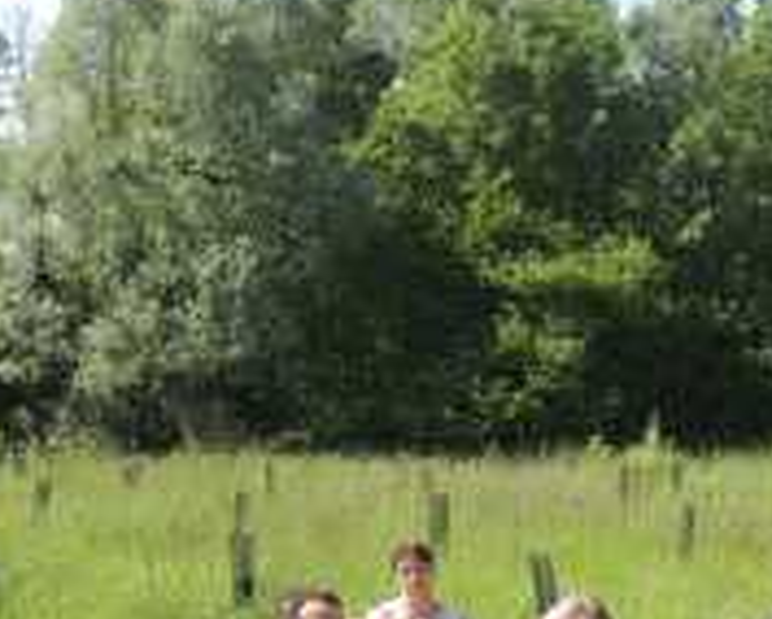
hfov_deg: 18.5
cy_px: 536
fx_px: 2356
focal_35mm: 103
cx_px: 574
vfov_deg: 14.8
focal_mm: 4.9
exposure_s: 1/640
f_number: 3.1
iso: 100
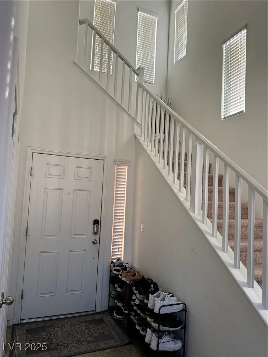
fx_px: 248
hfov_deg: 56.8
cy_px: 178
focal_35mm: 24
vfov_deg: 71.6
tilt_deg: +4.0
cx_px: 134
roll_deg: -2.4
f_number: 1.78
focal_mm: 6.76
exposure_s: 1/120
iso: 160
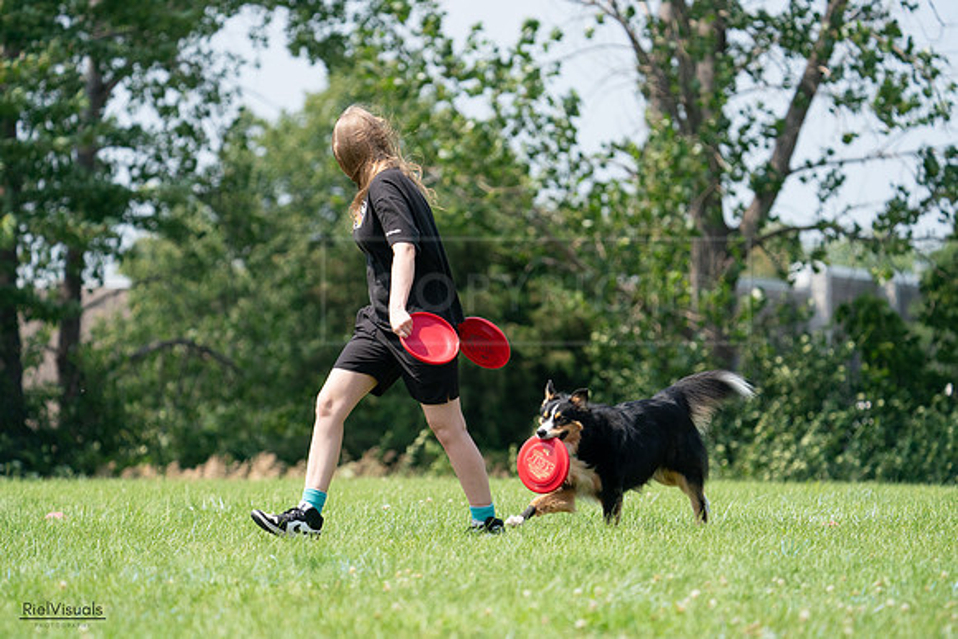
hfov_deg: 7.0
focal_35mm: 295
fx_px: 7852
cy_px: 320
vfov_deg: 4.7
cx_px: 479
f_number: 5.6
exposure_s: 1/4000
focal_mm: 295
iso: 1600
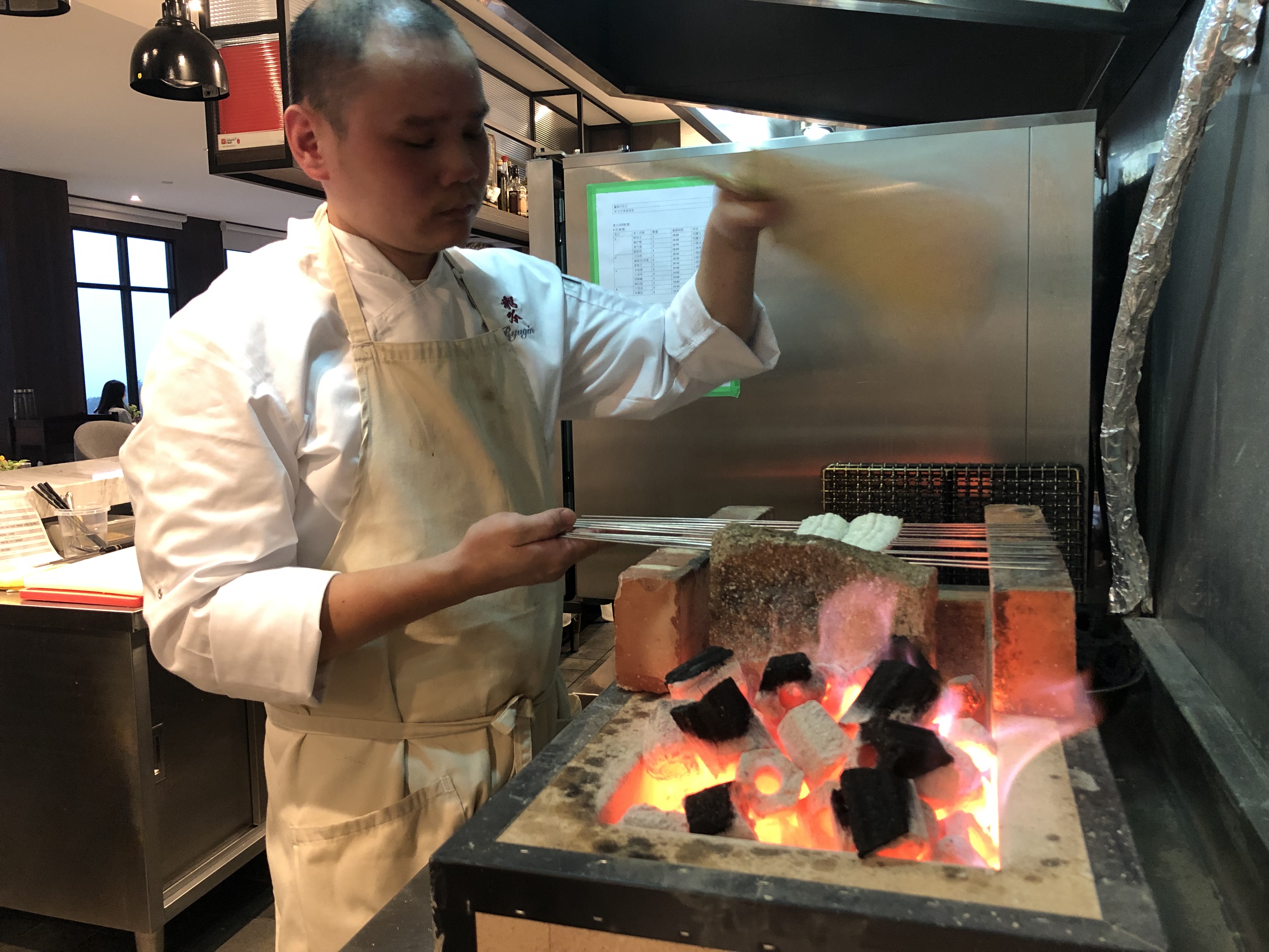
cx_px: 634
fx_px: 1026
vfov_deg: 49.7
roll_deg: +0.8
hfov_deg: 63.4
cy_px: 476
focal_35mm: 28
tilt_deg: -8.1
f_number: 1.8
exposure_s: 1/40
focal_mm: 3.99
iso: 320
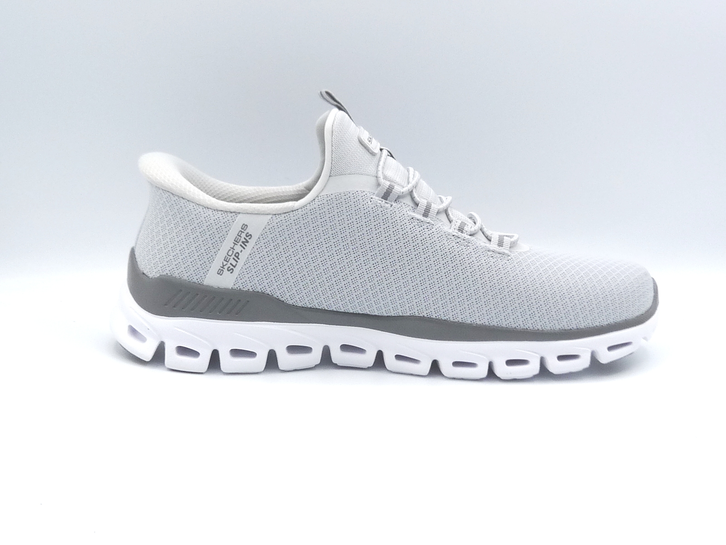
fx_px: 1091
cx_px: 363
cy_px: 272
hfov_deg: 36.8
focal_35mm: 52
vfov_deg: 28.0
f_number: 5
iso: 100
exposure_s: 1/200
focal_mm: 5.3
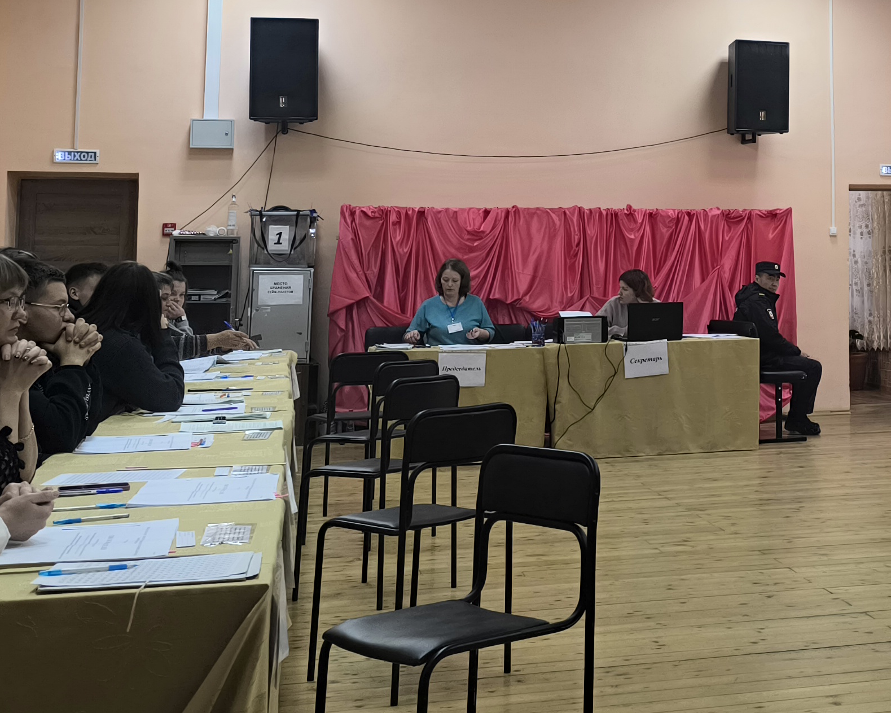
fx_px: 1529
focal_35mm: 58
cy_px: 110
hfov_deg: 30.5
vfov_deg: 25.6
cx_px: 866
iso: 320
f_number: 1.65
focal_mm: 6.14
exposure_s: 1/100
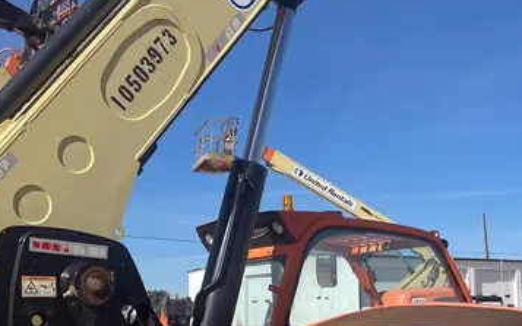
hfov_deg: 33.4
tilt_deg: +2.4
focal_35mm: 61
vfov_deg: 20.8
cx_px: 311
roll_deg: +1.2
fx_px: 868
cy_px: 293
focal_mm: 3.99
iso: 32
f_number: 1.8
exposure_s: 1/2183
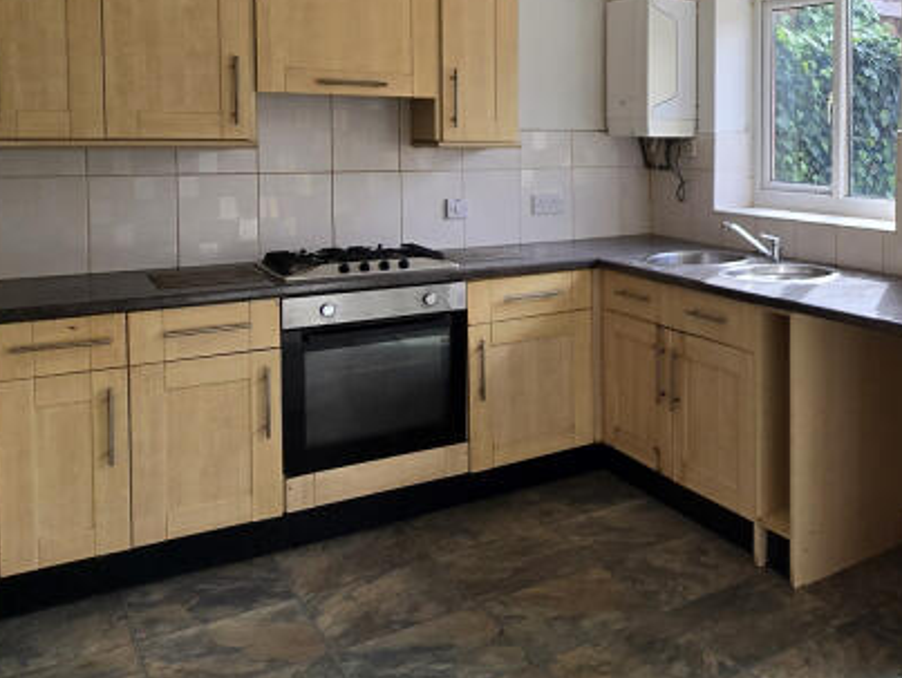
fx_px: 861
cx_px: 826
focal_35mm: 33
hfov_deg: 48.9
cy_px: 199
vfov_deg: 42.1
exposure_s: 1/167
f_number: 2.2
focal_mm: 2.2
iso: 50
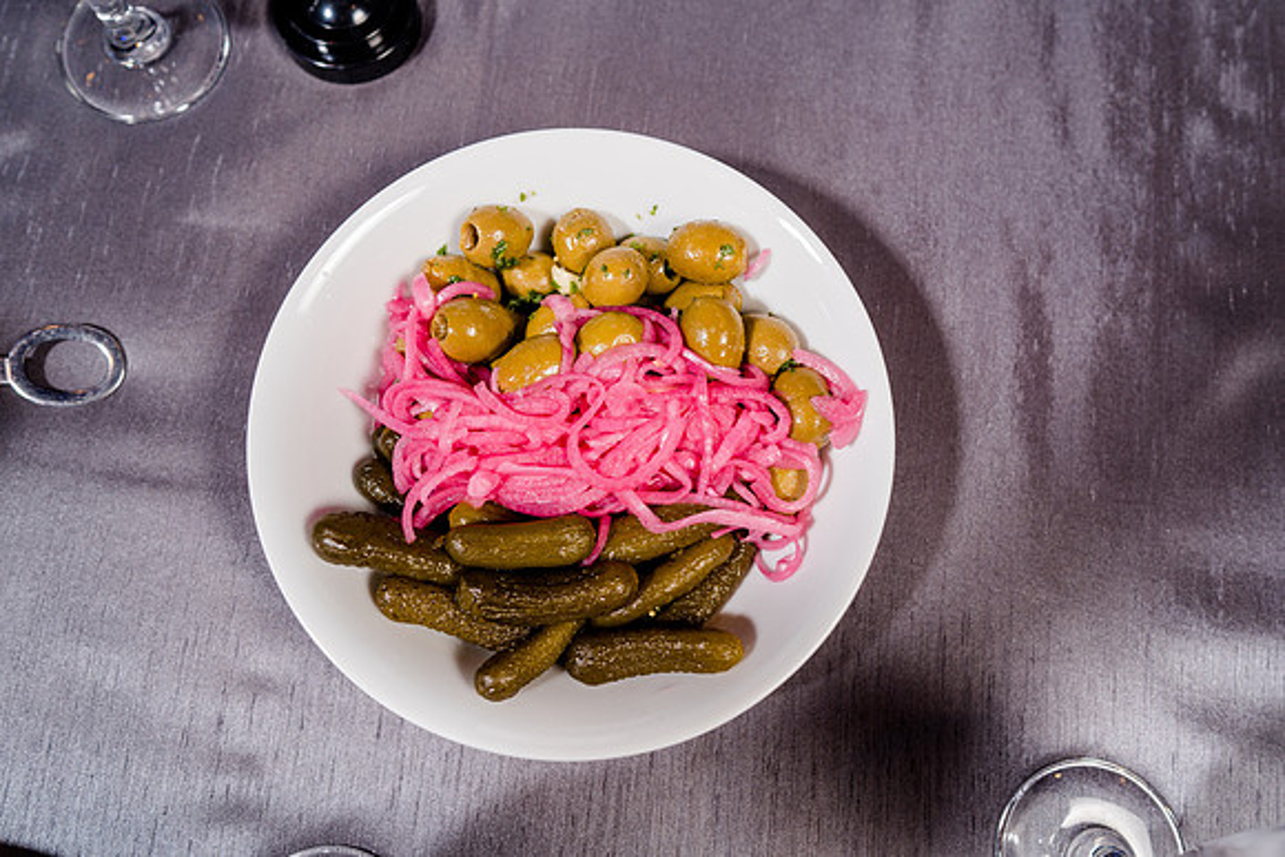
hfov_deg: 73.7
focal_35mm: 24
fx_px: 857
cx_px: 642
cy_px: 428
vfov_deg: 53.2
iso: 320
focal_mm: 24
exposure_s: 1/160
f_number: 4
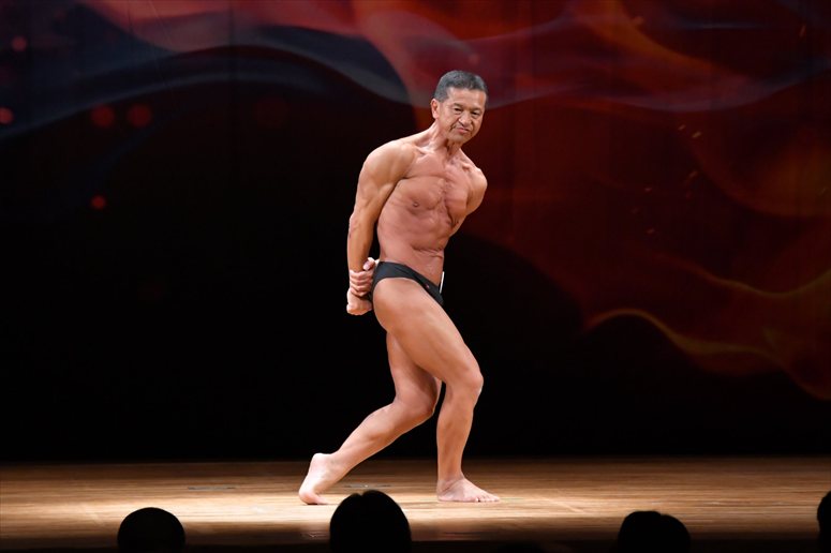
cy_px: 276
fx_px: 5883
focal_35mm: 255
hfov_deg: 8.1
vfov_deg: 5.4
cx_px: 416
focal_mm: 170
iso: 4000
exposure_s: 1/400
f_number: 5.6
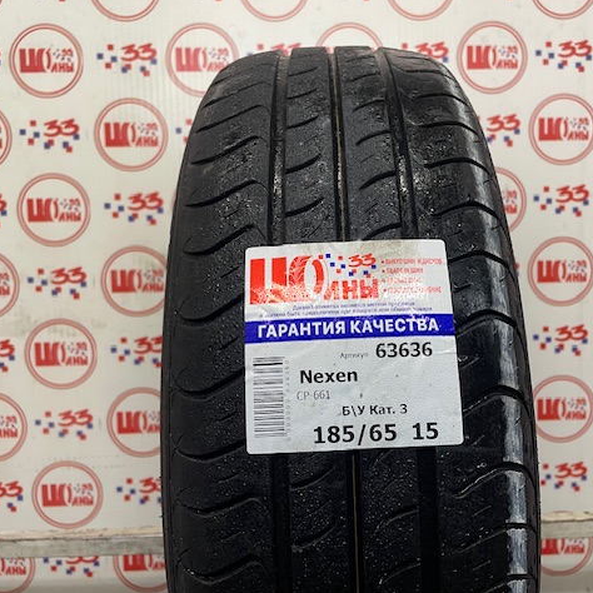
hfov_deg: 52.4
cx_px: 333
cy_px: 296
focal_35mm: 31
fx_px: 601
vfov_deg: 52.5
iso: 80
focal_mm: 4.2
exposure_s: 1/50
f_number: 1.6
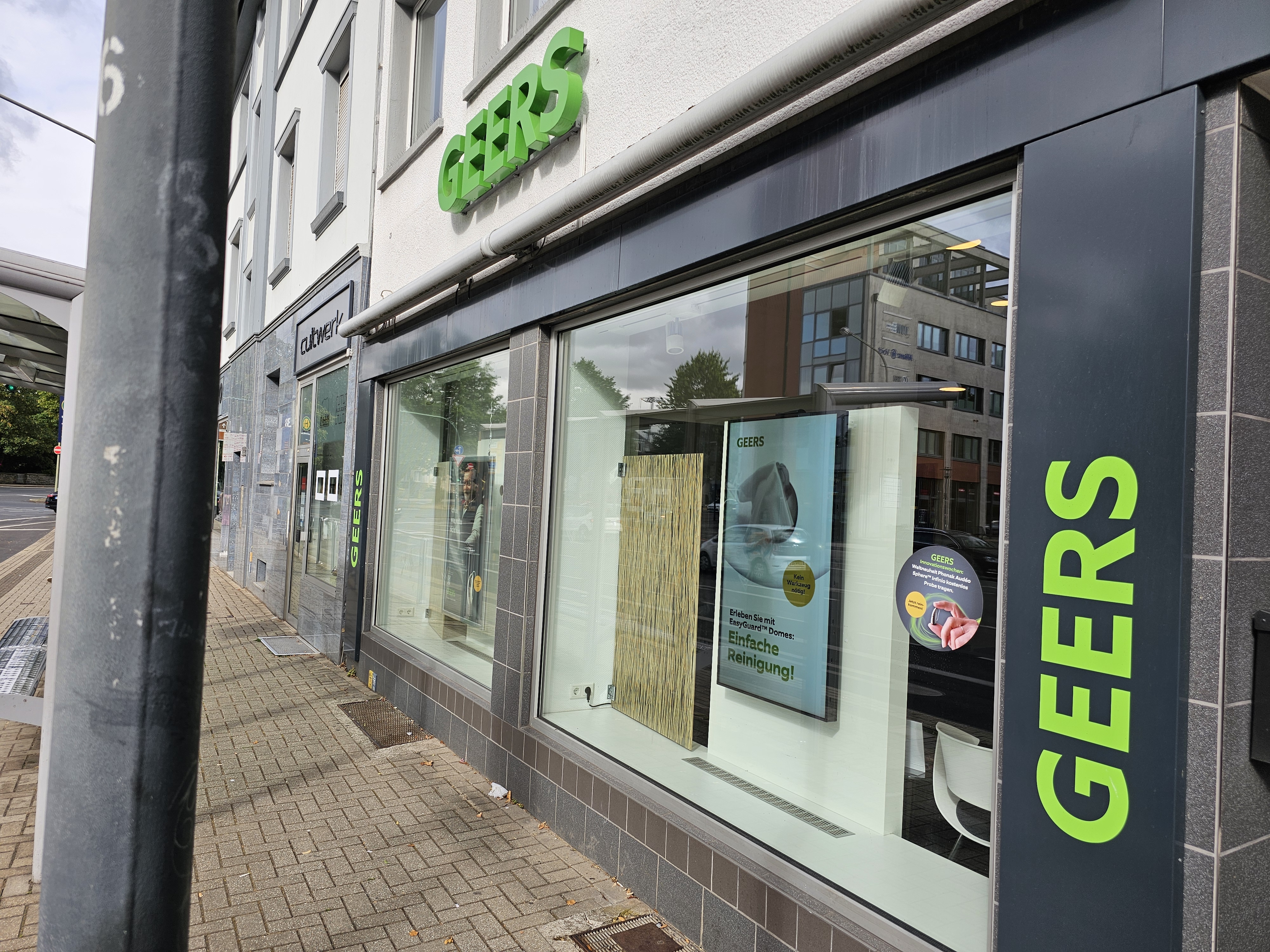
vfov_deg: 58.9
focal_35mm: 23
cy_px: 476
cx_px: 635
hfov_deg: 73.9
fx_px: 844
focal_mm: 6.3
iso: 10
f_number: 1.7
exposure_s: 1/346
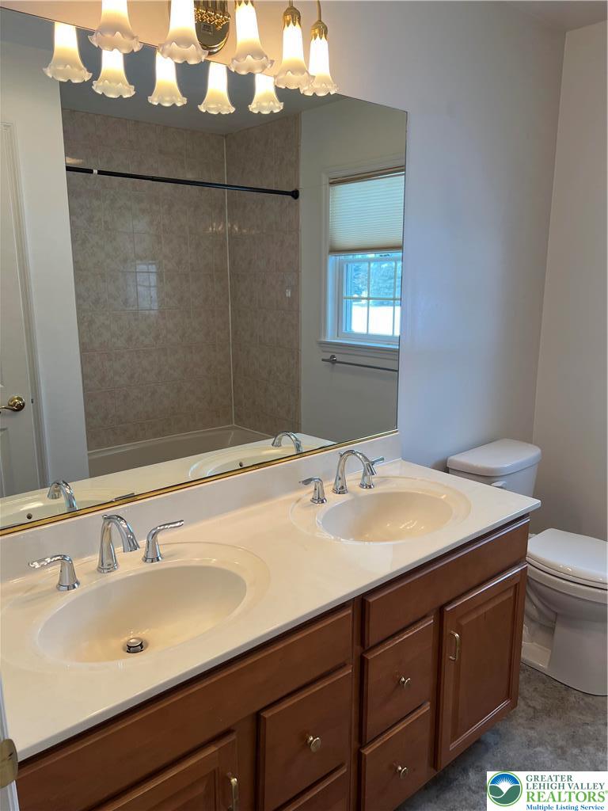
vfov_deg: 67.3
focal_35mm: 26
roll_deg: +1.6
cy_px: 406
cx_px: 304
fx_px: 609
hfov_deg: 53.1
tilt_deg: -12.4
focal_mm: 5.7
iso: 40
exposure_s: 1/120
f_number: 1.5
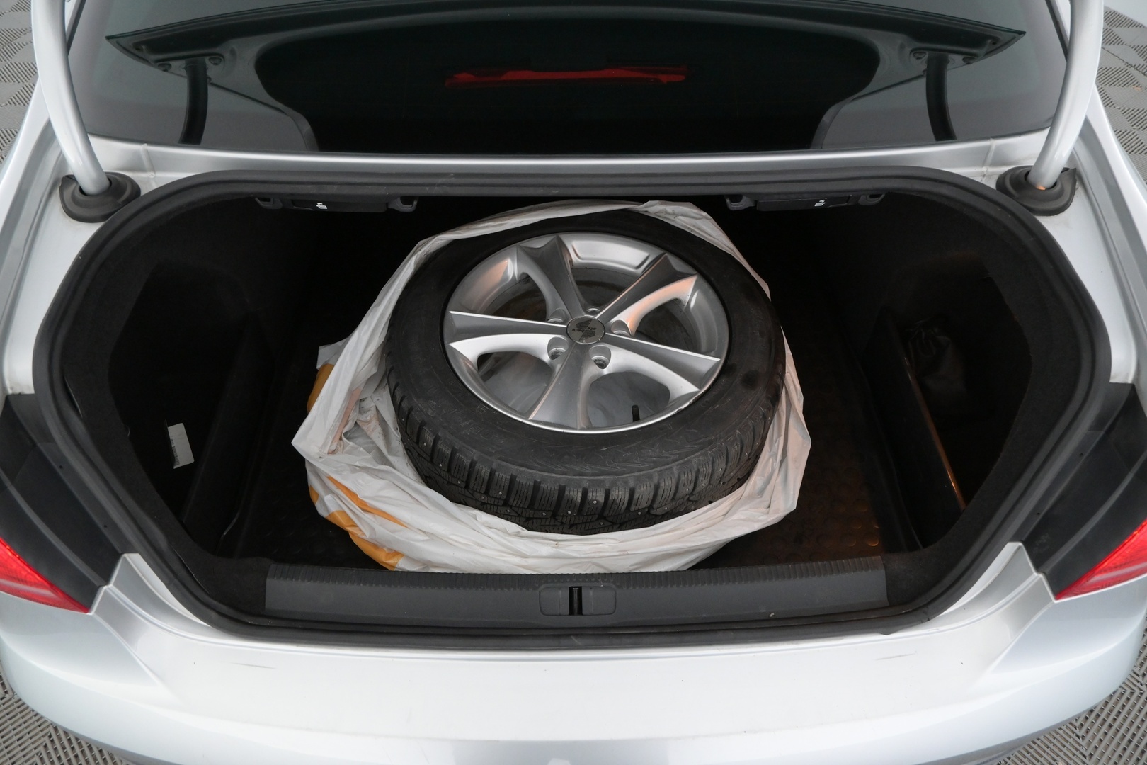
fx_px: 765
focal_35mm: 24
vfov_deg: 53.1
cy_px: 382
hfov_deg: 73.7
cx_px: 574
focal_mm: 16
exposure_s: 1/60
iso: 2500
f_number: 5
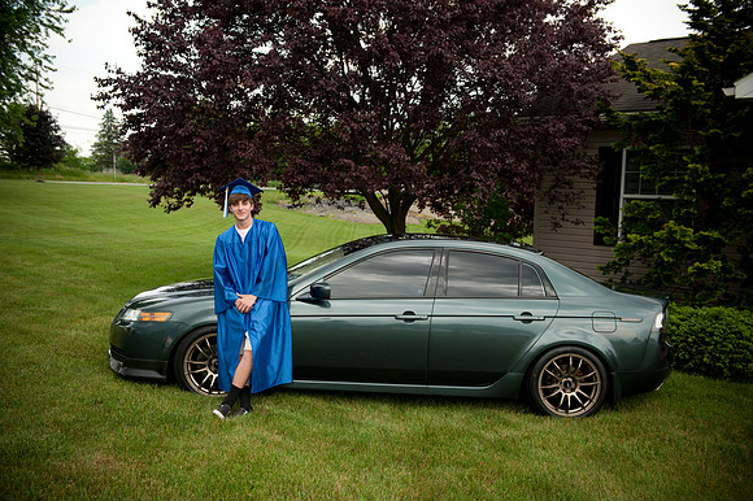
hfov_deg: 53.2
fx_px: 753
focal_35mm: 36
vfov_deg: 36.8
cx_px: 376
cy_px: 250
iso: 500
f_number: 4.5
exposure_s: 1/640
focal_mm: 36
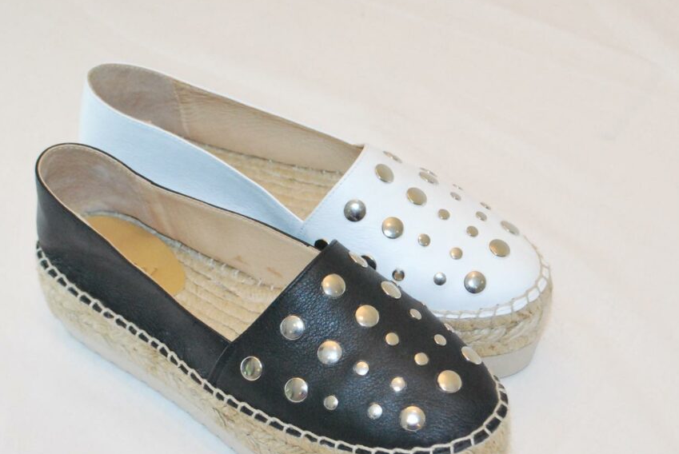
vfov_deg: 18.0
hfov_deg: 26.6
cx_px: 357
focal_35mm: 76
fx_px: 1435
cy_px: 273
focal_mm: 32
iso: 1600
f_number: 5.6
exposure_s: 1/160
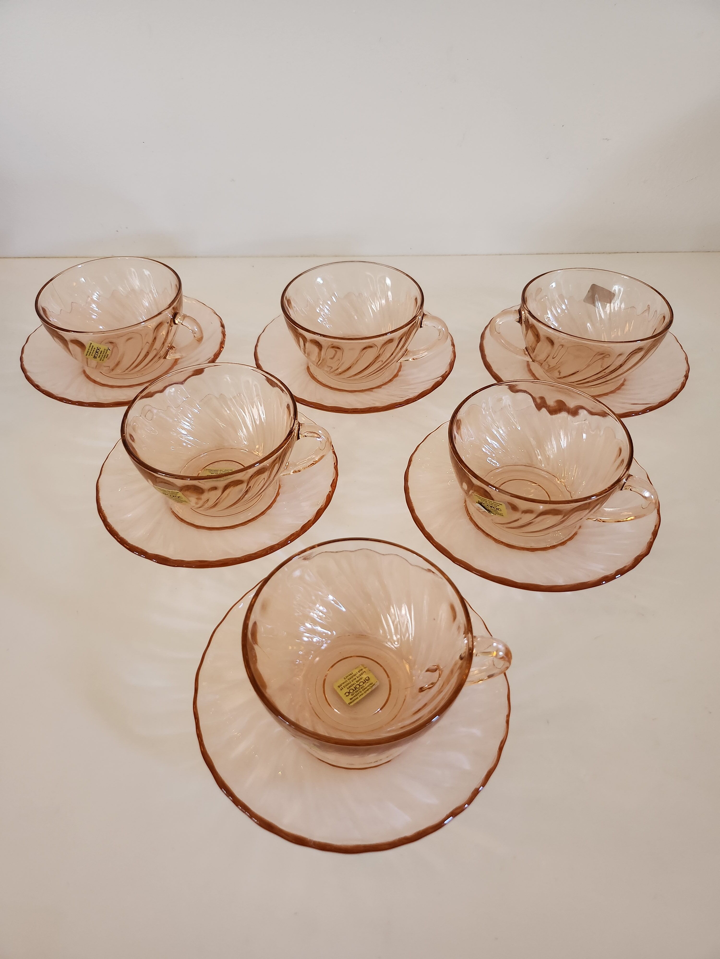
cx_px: 360
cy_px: 480
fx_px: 666
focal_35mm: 24
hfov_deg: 56.8
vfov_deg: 71.6
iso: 250
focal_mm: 5
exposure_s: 1/49
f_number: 1.8
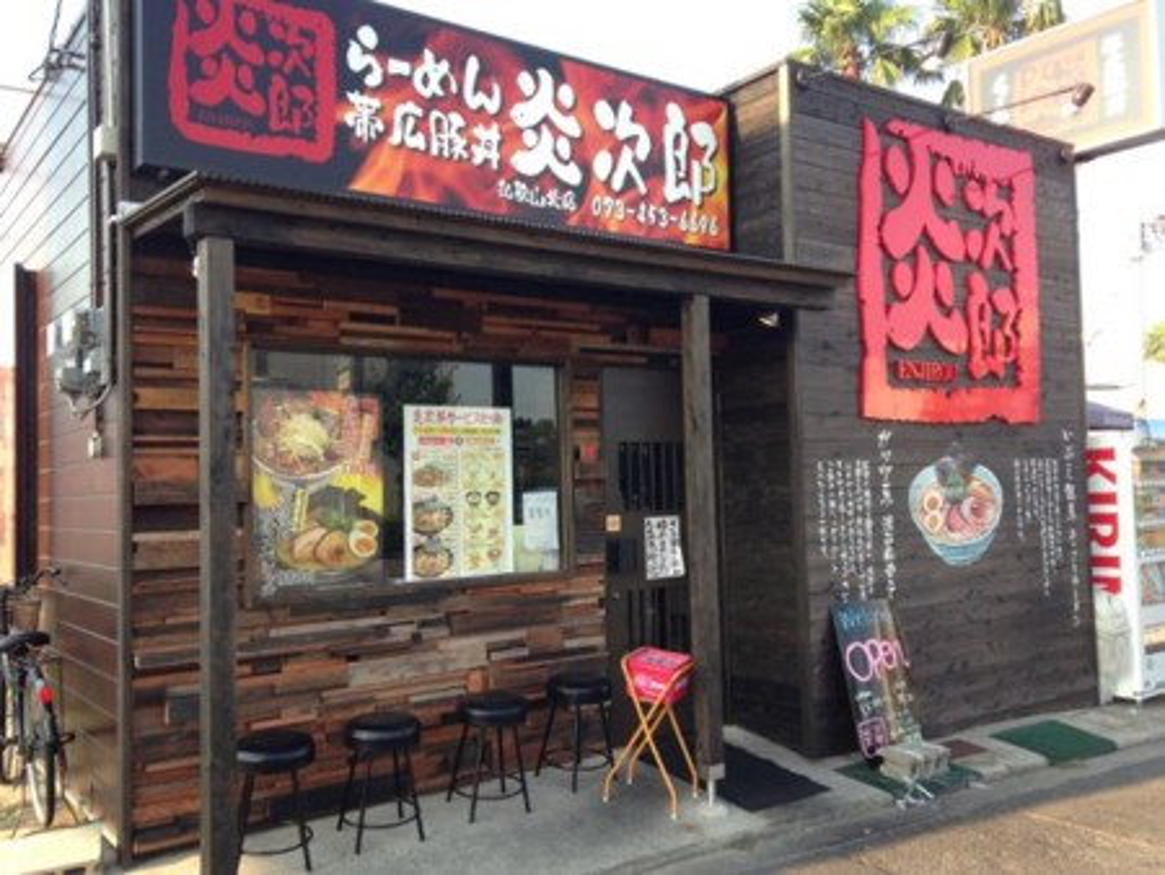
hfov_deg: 55.3
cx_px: 582
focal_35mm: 33
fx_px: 1111
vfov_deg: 43.0
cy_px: 438
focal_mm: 4.13
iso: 50
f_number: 2.4
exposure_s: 1/202
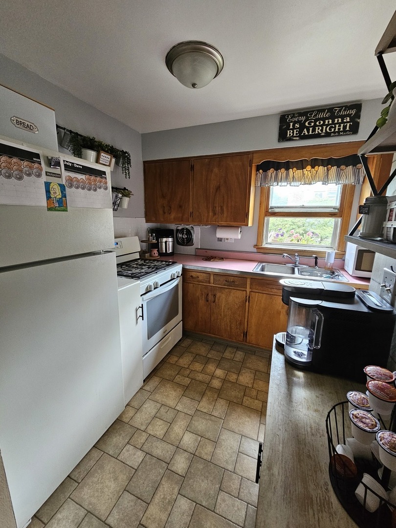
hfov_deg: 89.9
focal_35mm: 13
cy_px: 264
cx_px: 198
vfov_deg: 106.2
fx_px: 198
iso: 400
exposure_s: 1/60
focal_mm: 2.2
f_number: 2.2
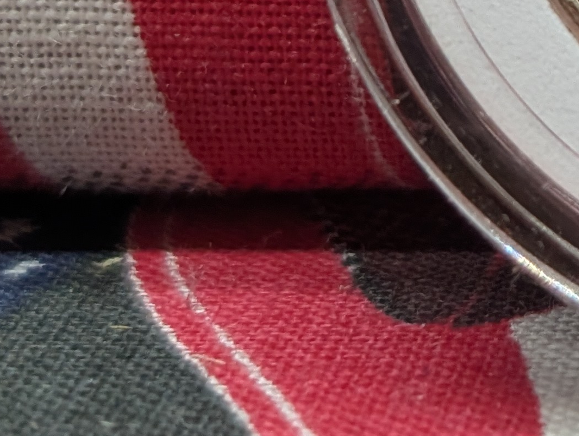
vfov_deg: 7.7
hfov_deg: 10.1
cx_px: 806
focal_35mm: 190
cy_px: -250
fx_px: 3182
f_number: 1.68
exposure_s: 1/142
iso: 91
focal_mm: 6.9
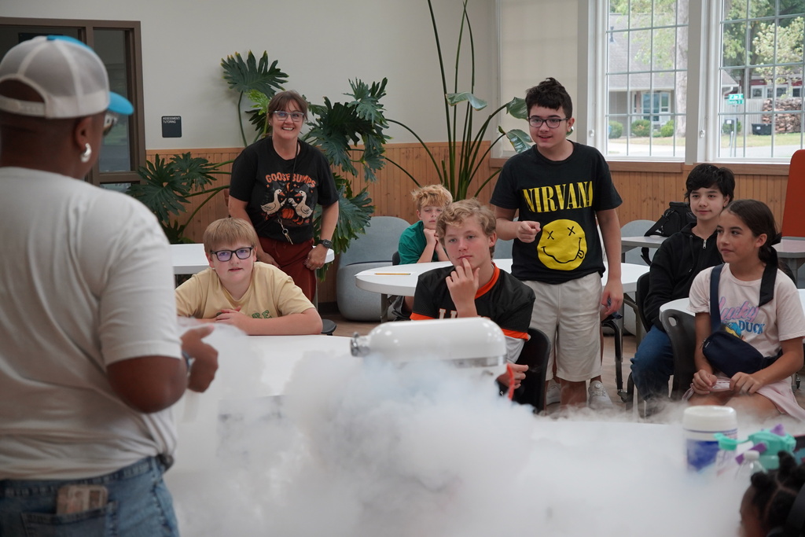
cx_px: 402
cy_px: 268
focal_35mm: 76
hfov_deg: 26.6
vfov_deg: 18.0
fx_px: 1700
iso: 1000
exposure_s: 1/160
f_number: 4.5
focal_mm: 51
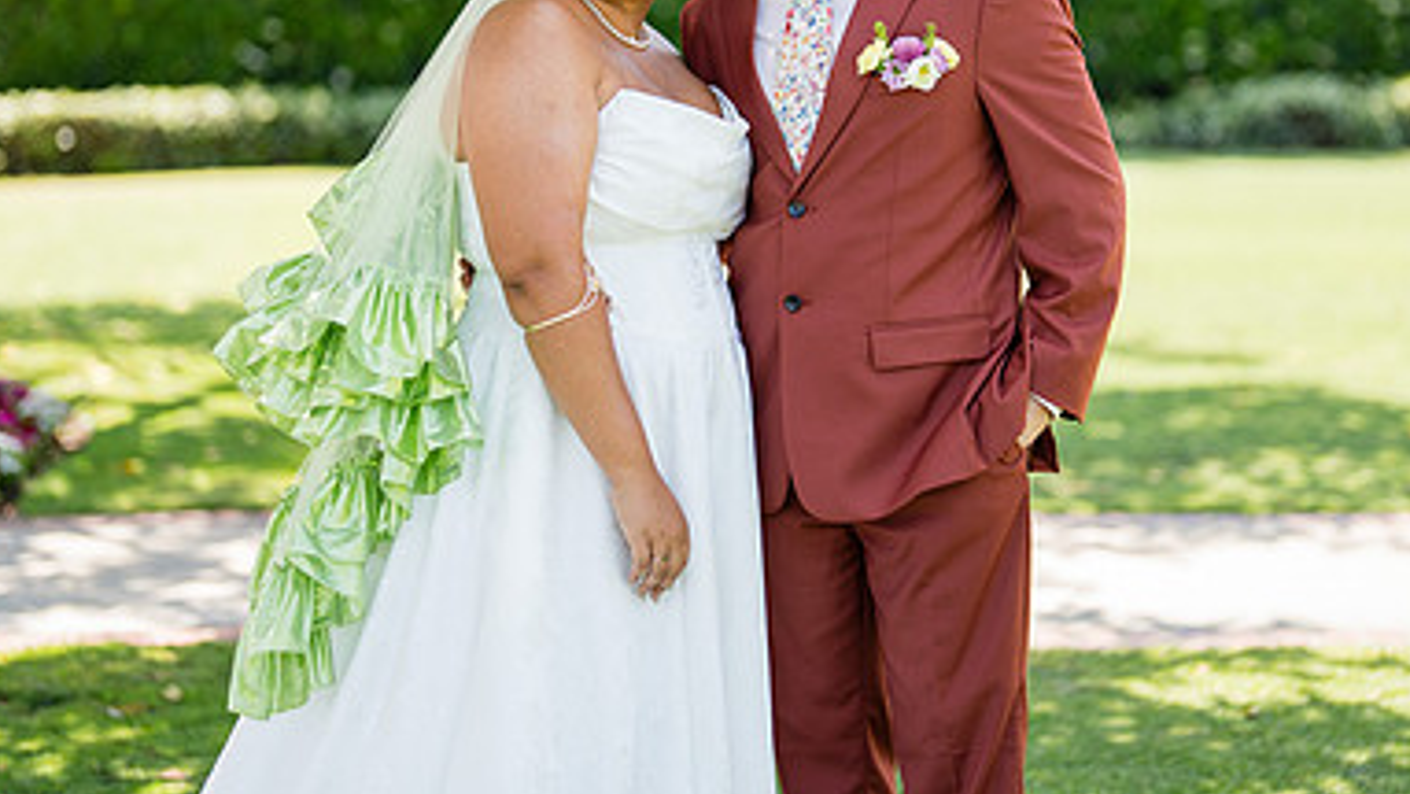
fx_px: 3141
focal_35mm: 84
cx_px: 725
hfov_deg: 25.3
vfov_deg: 14.3
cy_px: 142
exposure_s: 1/2500
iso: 200
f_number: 1.2
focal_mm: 50
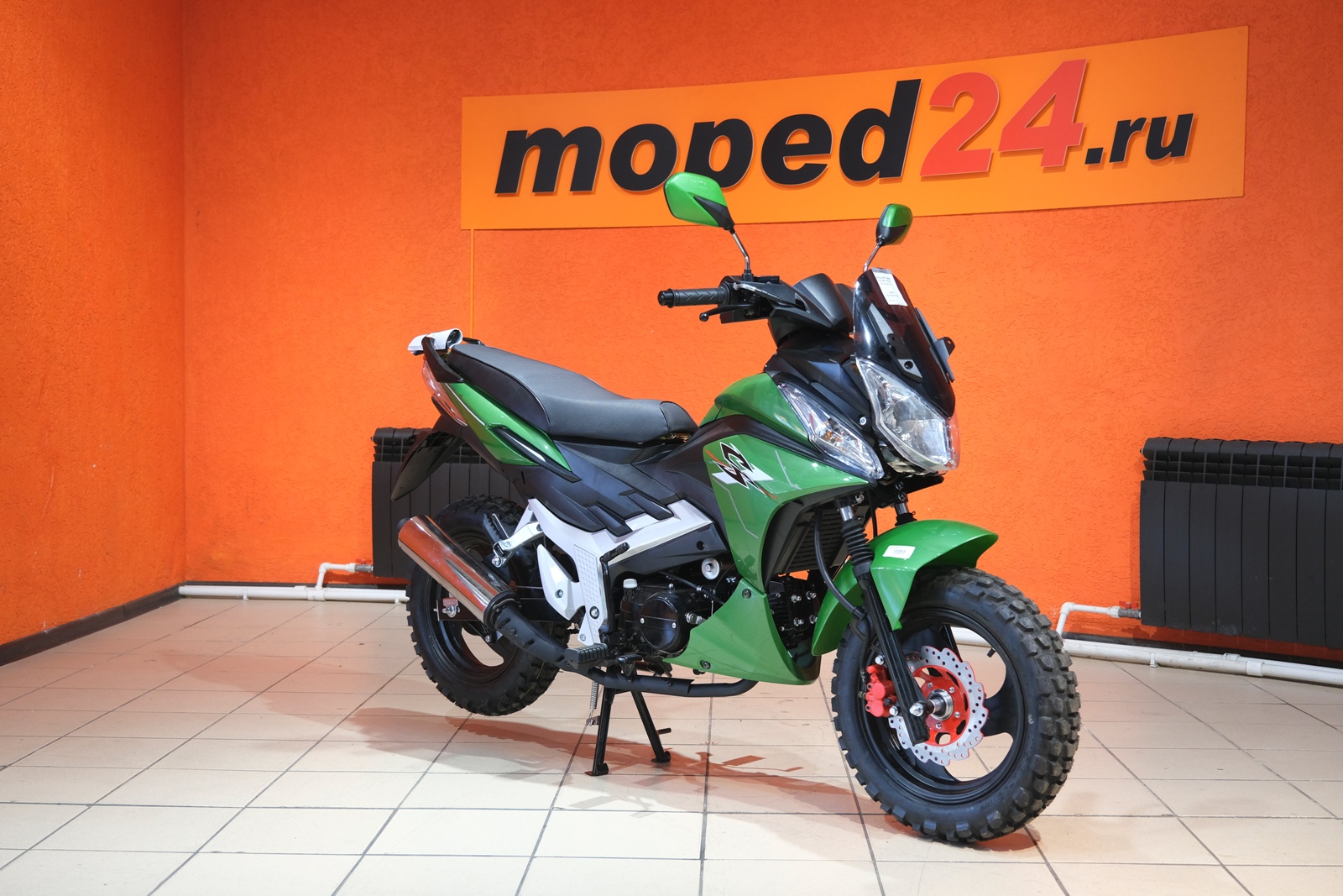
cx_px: 672
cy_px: 448
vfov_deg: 32.6
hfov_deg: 47.4
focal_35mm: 41
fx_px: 1530
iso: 1000
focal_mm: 27.5
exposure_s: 1/60
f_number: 4
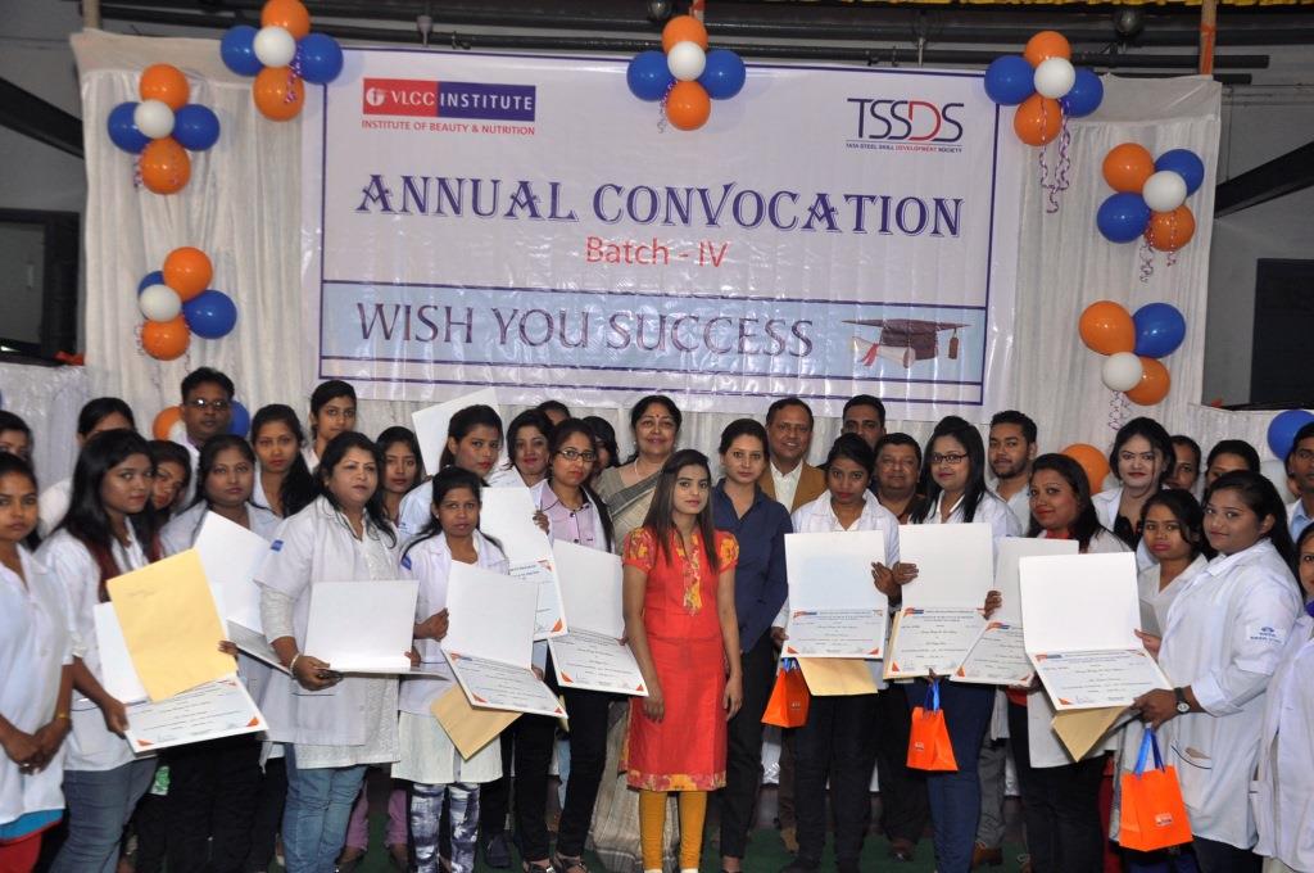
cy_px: 436
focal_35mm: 45
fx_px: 1640
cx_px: 657
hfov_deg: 43.7
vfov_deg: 29.8
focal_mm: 30
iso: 500
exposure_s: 1/125
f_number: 5.6
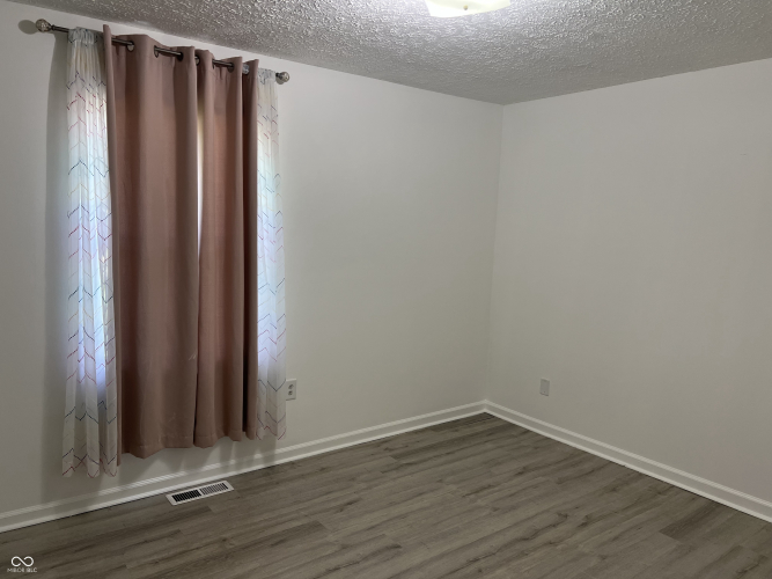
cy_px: 290
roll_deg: -1.9
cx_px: 386
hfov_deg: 67.3
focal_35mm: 26
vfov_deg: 53.0
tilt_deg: -6.8
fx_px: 580
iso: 125
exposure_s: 1/120
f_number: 1.5
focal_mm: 5.7
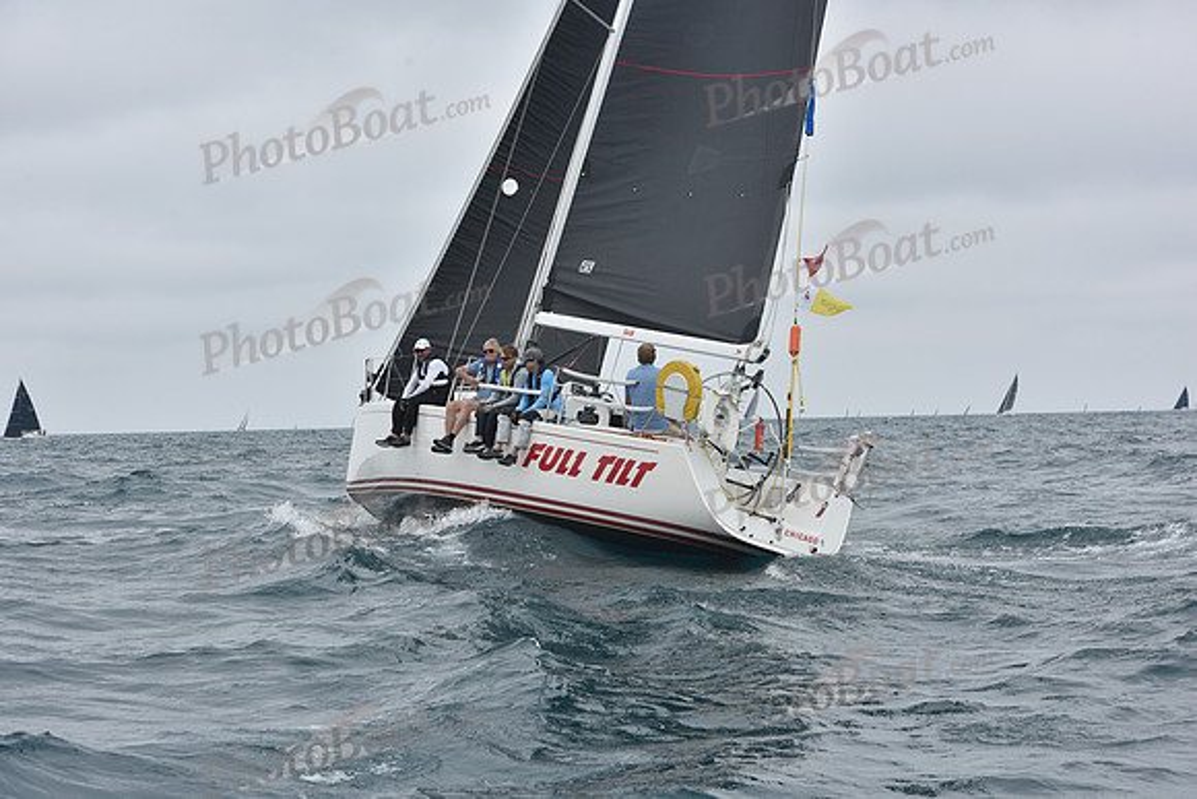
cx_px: 598
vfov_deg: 18.2
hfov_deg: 27.0
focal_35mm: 75
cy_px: 400
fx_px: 2494
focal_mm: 75
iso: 250
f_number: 9
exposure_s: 1/800
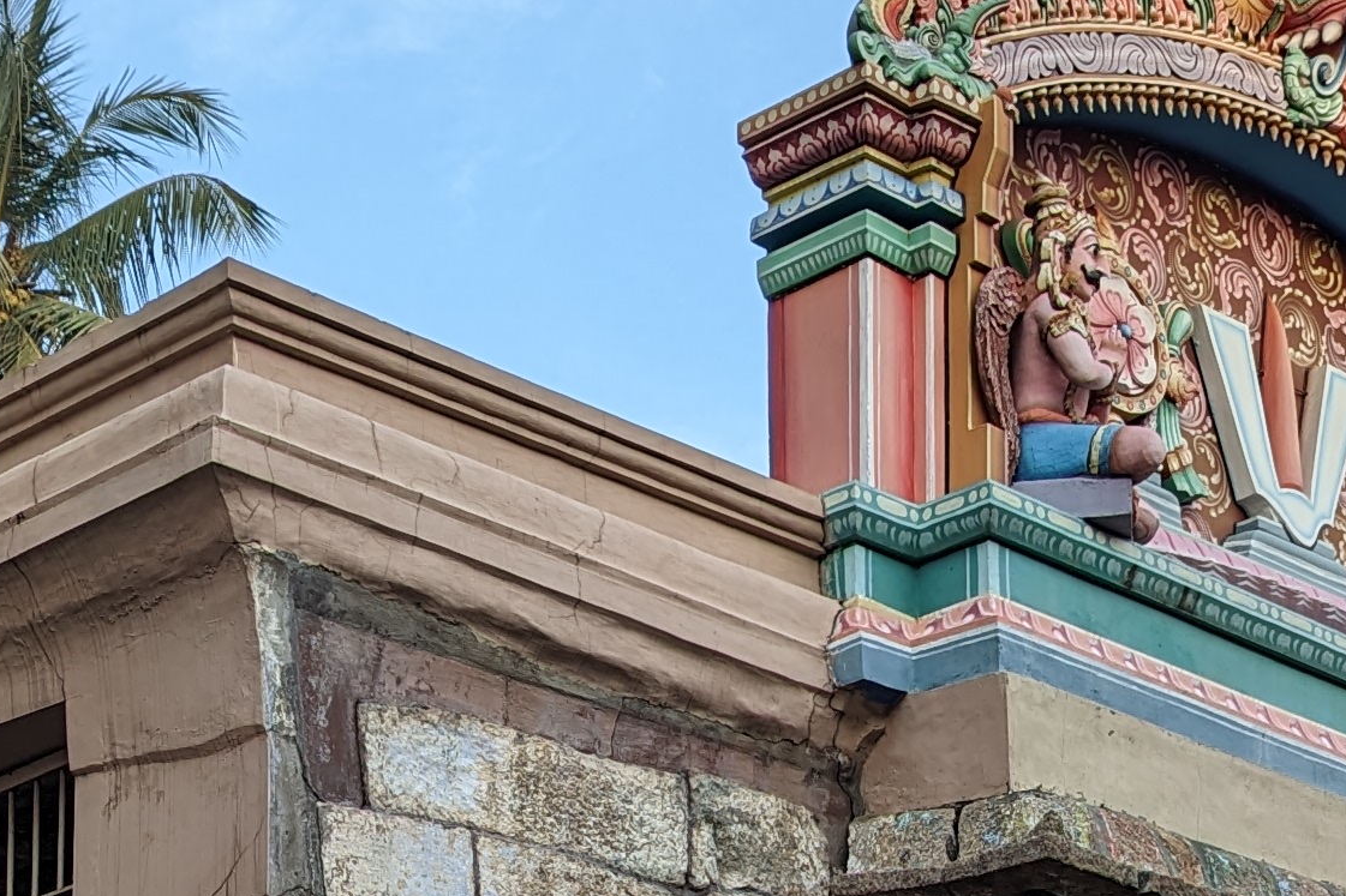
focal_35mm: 91
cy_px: 1381
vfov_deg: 14.0
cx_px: 916
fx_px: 3402
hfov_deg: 22.3
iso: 44
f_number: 1.85
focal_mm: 6.81
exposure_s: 1/278
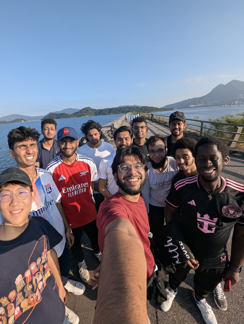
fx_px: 122
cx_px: 122
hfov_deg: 90.1
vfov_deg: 106.1
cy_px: 162
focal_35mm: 13
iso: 43
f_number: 2.2
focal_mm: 1.95
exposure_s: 1/1042
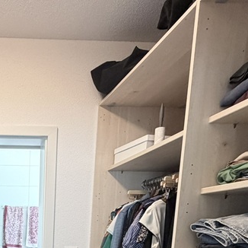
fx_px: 308
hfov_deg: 38.2
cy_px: 273
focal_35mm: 38
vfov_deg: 36.9
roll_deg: -0.2
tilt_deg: -7.6
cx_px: -8
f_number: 2.2
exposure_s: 1/121
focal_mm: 2.22
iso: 320
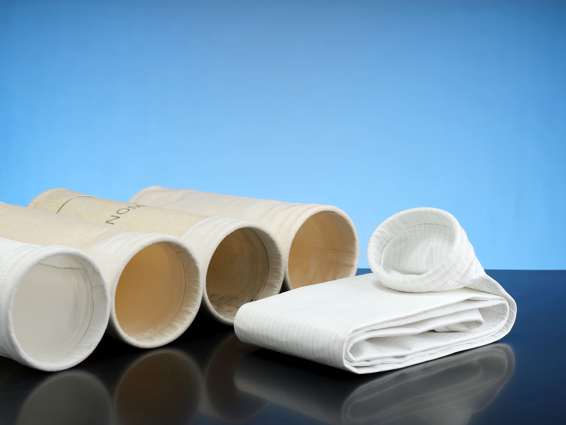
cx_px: 283
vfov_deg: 18.7
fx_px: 1292
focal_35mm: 79
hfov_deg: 24.7
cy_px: 212
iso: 100
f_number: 13
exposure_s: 1/125
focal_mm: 100
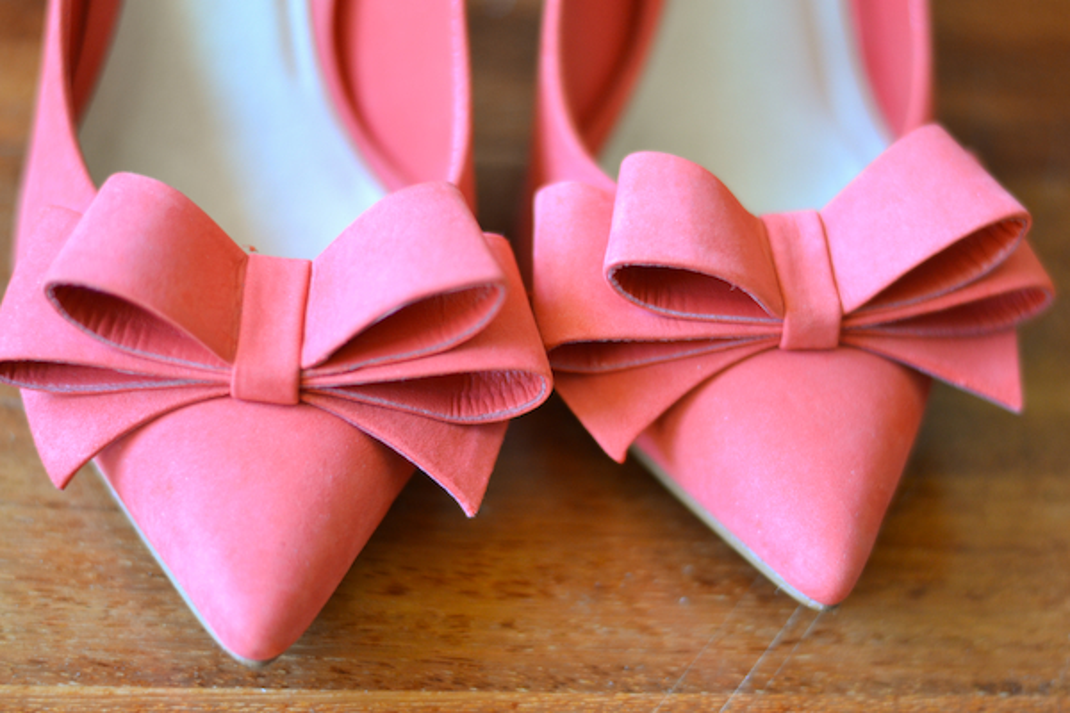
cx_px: 535
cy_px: 356
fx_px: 2229
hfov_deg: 27.0
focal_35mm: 75
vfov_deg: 18.2
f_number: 1.8
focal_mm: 50
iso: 400
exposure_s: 1/60
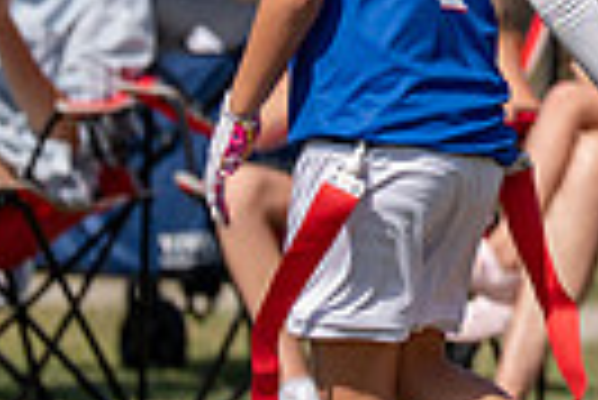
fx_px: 21934
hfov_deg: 1.6
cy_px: -107
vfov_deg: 1.0
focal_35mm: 1319
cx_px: 989
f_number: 2.8
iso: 100
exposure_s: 1/1600
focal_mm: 200
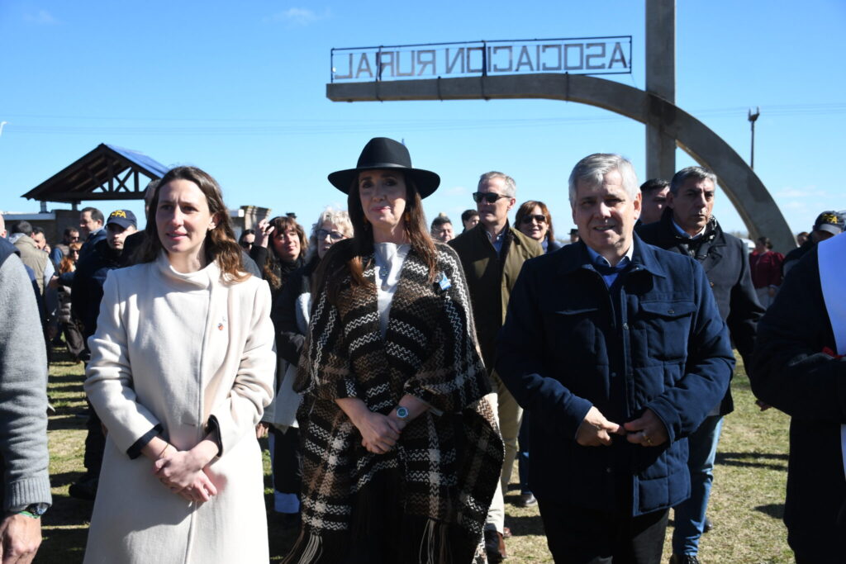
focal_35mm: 39
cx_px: 423
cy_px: 282
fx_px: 917
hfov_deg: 49.5
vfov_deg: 34.2
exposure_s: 1/2000
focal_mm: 26
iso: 320
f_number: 3.8
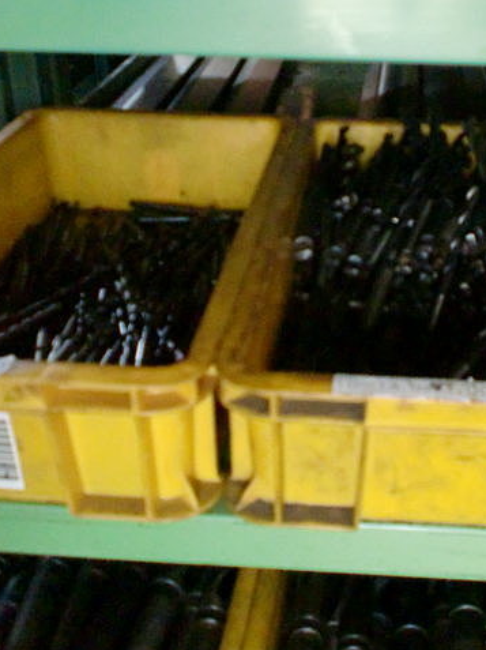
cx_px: 342
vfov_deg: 40.5
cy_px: 326
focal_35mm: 47
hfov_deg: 30.5
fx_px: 881
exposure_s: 1/60
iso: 1000
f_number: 3.1
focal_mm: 6.3
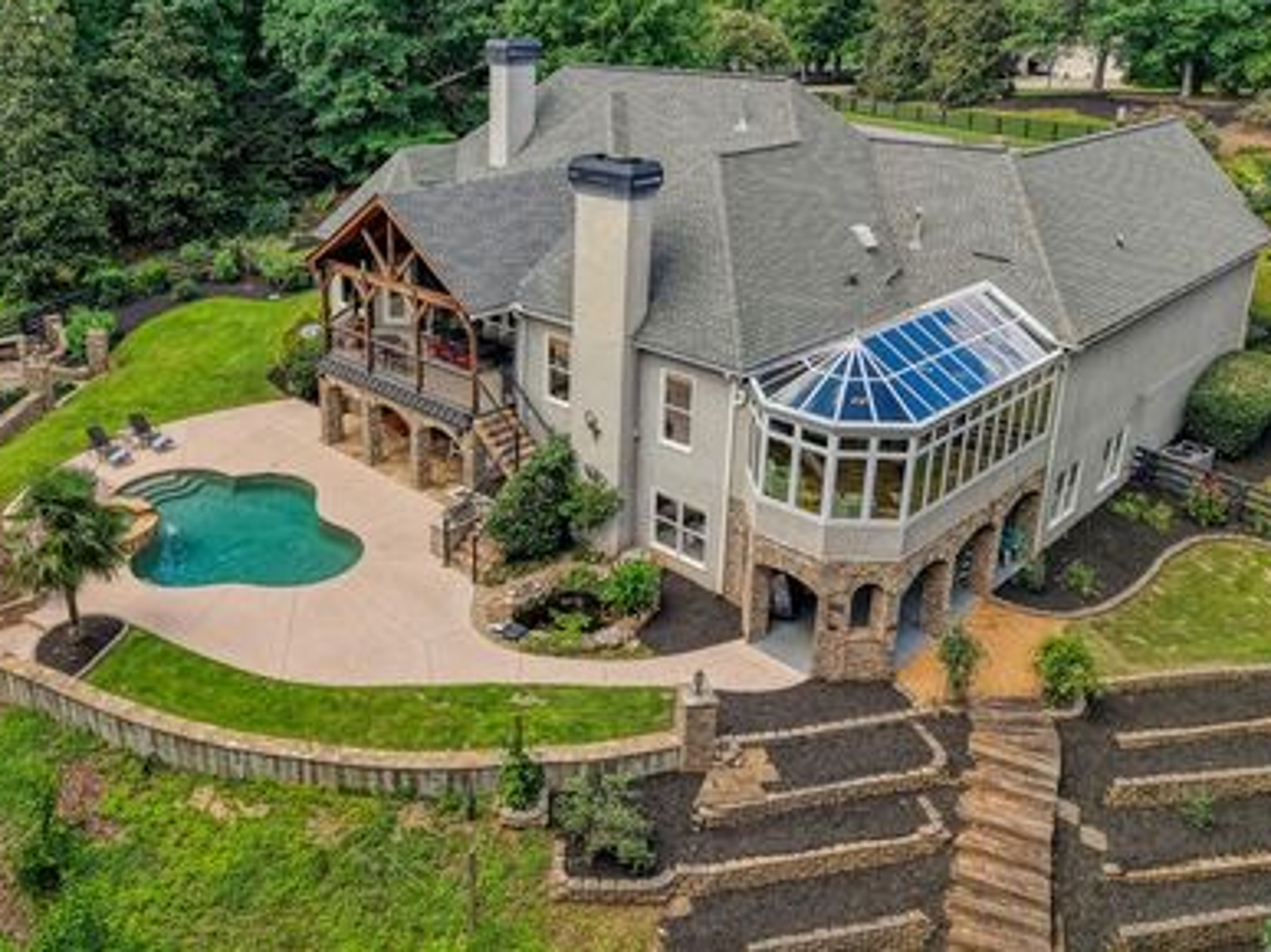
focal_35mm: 31
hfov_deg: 57.9
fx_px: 1138
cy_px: 340
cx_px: 509
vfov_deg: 44.9
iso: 210
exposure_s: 1/2000
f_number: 1.8
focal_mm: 8.67
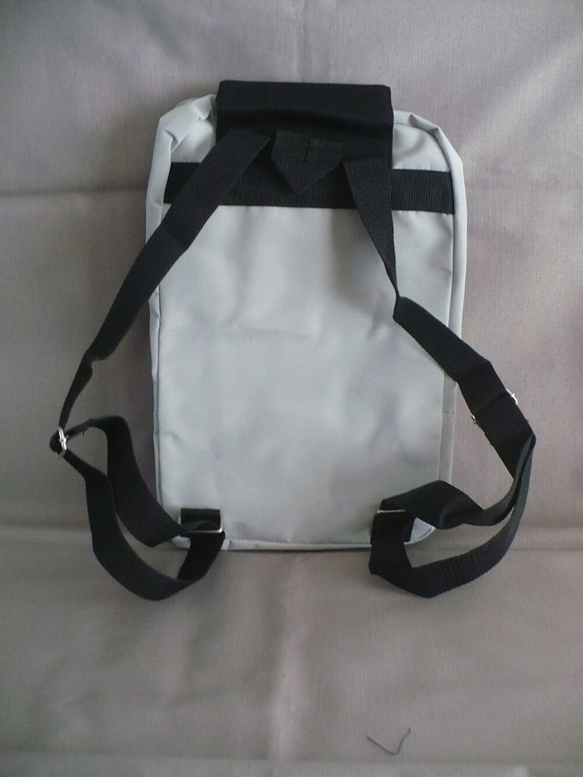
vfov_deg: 50.1
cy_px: 388
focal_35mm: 37
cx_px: 292
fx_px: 831
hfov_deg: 38.7
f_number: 2.8
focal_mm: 6.1
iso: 400
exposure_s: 1/13
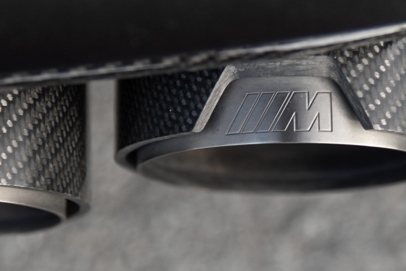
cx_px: 204
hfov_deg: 10.6
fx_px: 2189
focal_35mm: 194
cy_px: 132
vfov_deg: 7.1
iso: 100
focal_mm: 58
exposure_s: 1/160
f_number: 2.8
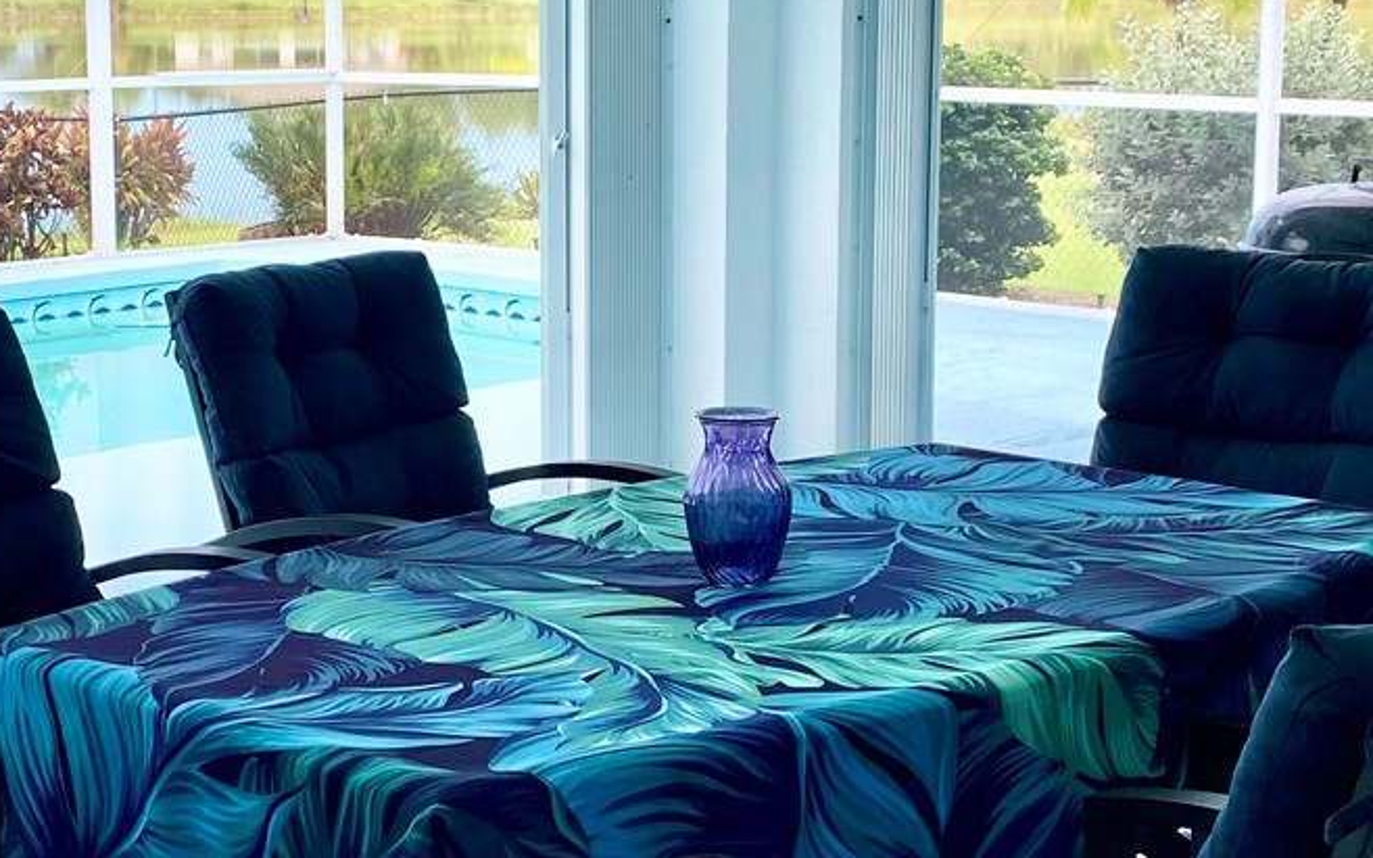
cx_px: 438
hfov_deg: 30.4
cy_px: 374
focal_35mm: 67
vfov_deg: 19.4
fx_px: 2507
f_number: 1.8
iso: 32
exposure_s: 1/805
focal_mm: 4.25
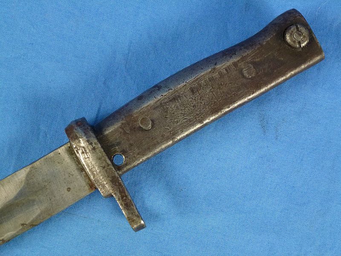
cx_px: 170
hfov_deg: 31.7
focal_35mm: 61
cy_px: 128
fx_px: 601
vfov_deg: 24.0
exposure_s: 1/80
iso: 400
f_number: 4.5
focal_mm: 10.9
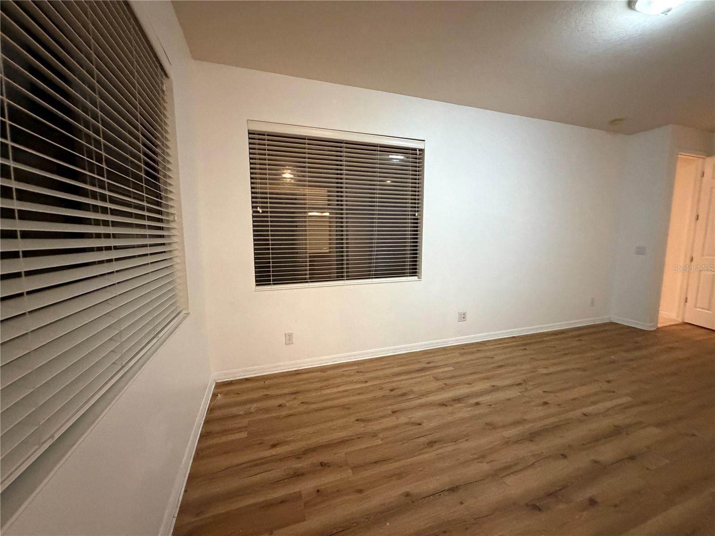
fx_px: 289
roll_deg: -0.2
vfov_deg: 85.7
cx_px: 358
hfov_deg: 102.1
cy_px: 268
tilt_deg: -4.4
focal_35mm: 14
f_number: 2.2
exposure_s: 1/40
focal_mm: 2.22
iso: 1000
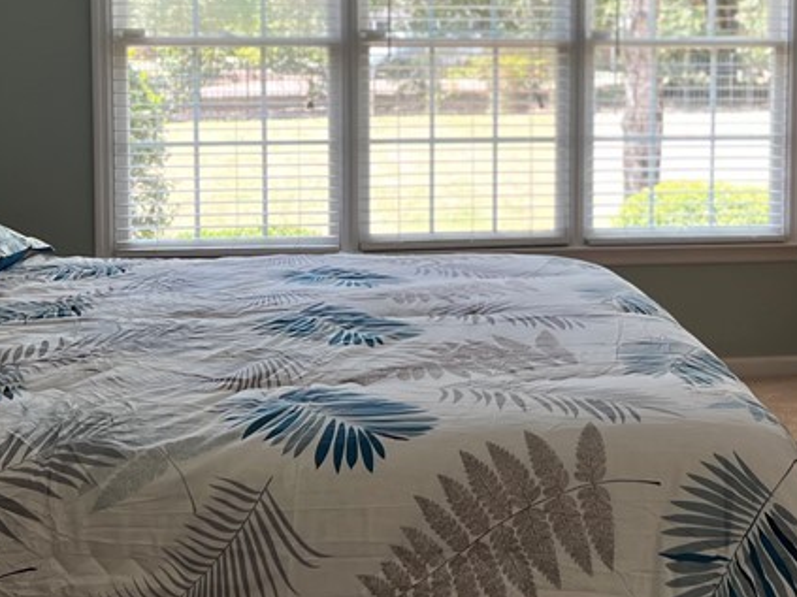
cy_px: 107
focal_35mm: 63
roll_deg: -0.2
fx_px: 1450
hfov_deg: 30.5
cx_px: 520
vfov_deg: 22.9
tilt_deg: -4.4
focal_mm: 5.7
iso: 80
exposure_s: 1/121
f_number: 1.5
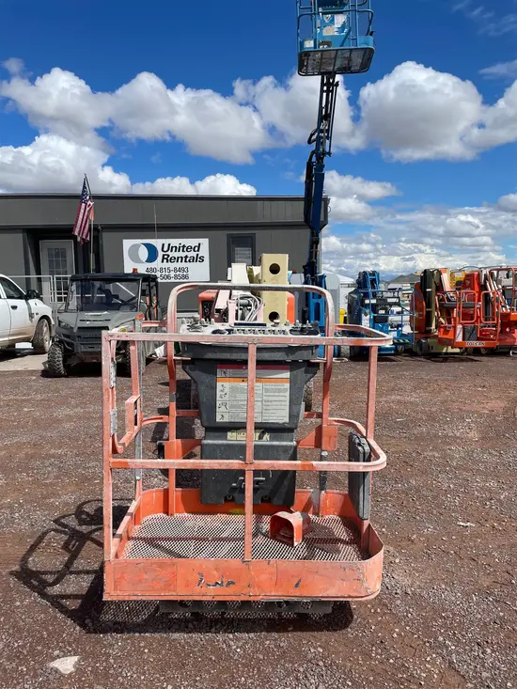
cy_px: 344
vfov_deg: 67.3
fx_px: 518
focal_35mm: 26
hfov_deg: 53.1
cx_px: 258
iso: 32
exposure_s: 1/5556
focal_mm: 4.2
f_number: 1.6
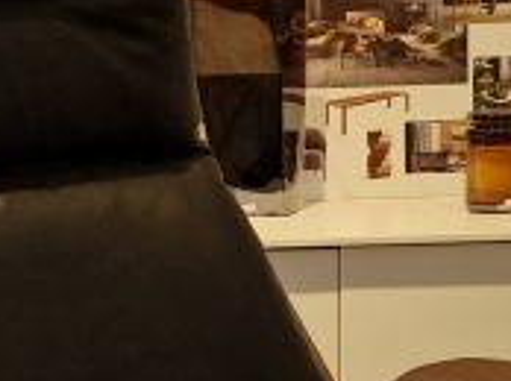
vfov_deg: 12.3
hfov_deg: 16.5
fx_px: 1754
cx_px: 170
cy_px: 397
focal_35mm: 119
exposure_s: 1/180
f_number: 1.8
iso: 50
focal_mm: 5.4
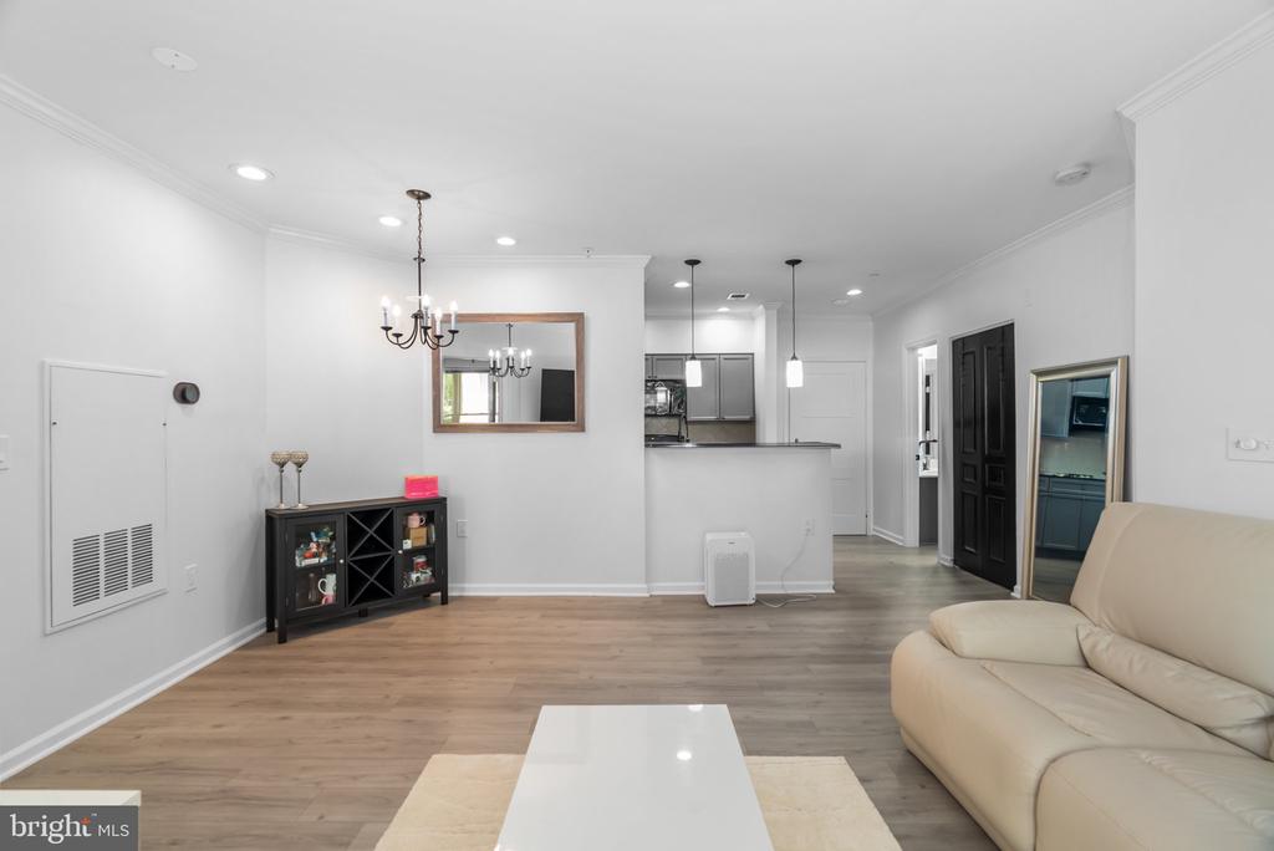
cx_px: 637
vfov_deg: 73.8
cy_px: 426
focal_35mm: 16
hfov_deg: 96.7
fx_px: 567
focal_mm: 16
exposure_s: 1/1.25
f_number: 7.1
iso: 250
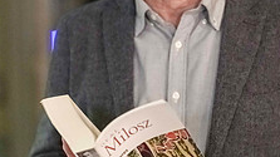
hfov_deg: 9.7
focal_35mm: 222
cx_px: 186
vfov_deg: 5.5
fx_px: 1647
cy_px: 50
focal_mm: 105
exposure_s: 1/250
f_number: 1.4
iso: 8000
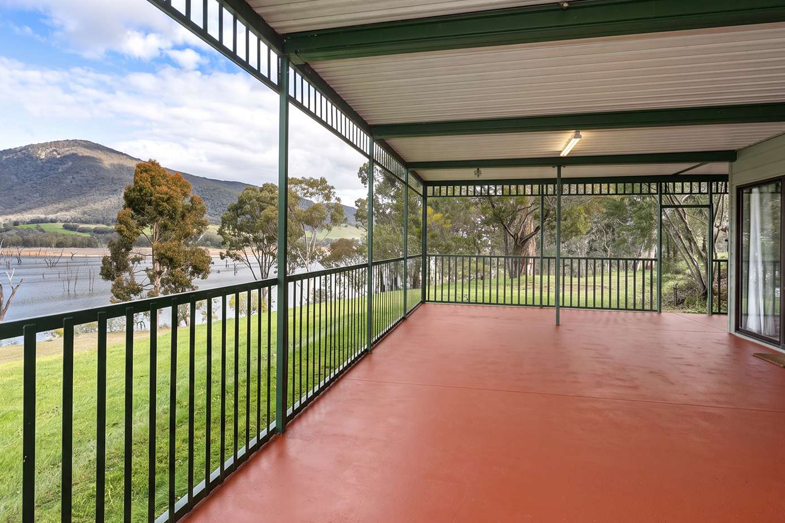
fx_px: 480
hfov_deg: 78.4
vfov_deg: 57.2
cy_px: 240
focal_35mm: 22
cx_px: 362
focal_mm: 16
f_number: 7.1
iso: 320
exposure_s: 1/200
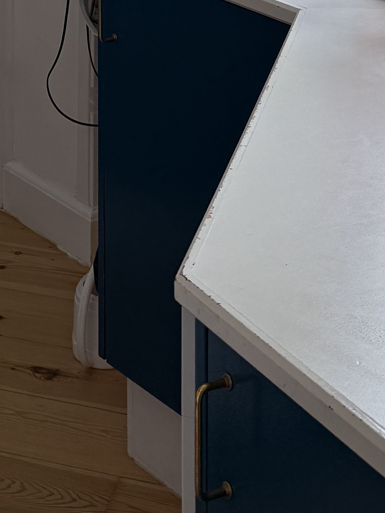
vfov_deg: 16.6
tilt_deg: -0.7
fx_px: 1438
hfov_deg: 15.1
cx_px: 39
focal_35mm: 97
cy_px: -433
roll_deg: -0.9
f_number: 1.78
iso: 100
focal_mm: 6.76
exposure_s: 1/262
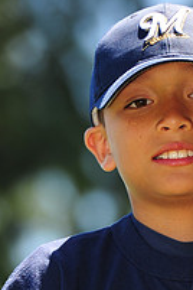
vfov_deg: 3.6
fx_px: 4640
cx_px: 184
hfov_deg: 2.4
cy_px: 365
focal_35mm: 577
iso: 200
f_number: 4
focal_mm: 200
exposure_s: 1/400
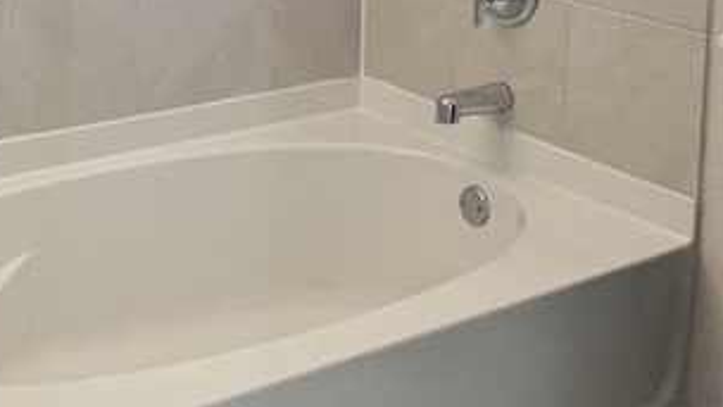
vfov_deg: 16.6
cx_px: 193
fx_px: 1284
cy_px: -171
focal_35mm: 67
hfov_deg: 31.0
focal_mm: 1.57
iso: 200
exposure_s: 1/120
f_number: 1.8
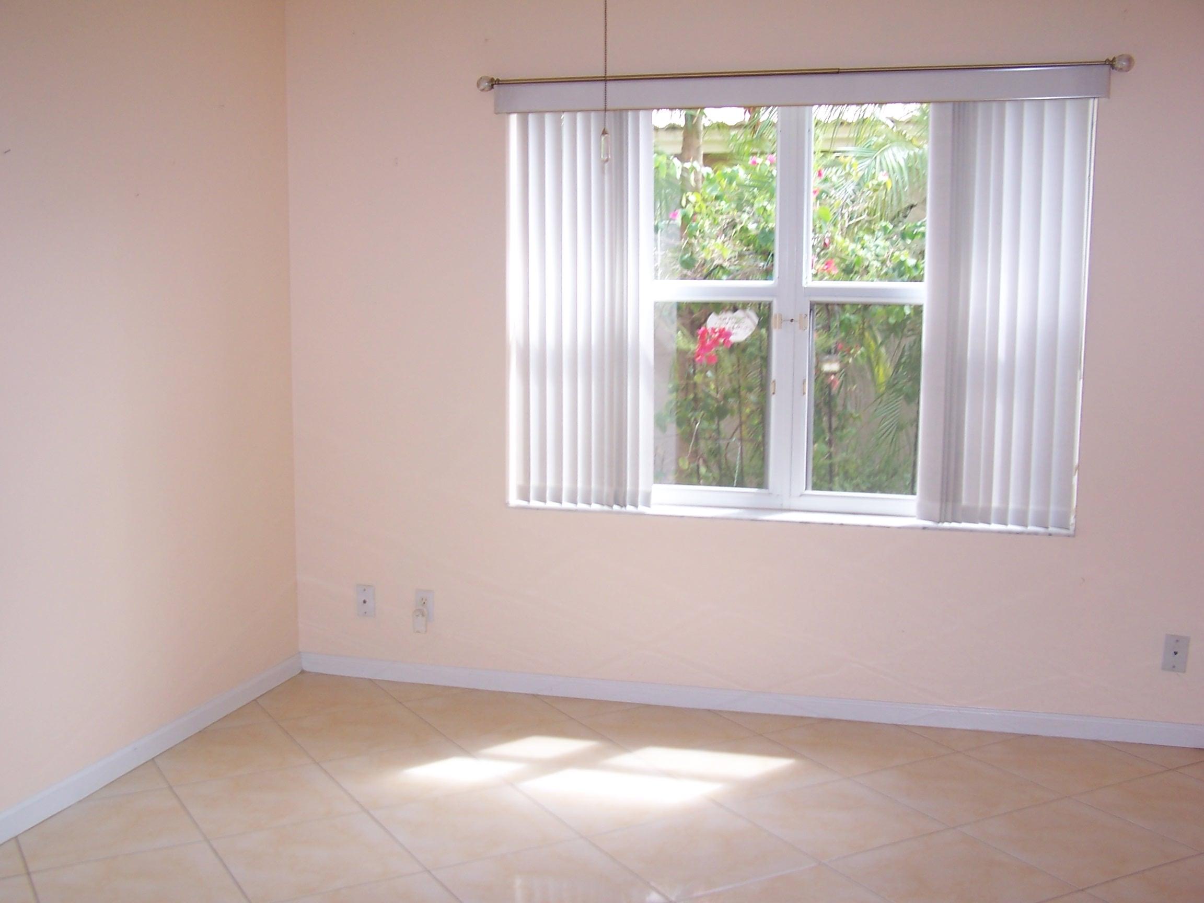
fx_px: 1391
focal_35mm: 40
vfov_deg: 36.0
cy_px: 452
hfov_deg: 46.8
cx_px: 602
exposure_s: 1/60
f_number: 2.8
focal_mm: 6.7
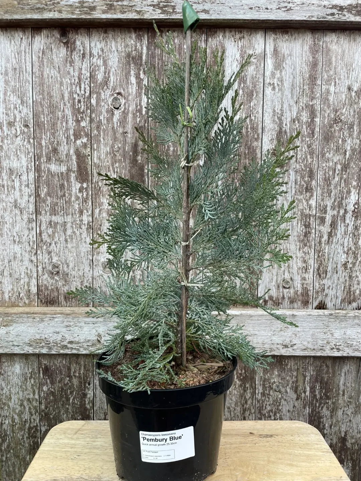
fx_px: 362
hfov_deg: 53.1
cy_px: 240
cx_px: 180
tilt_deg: -5.8
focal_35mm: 26
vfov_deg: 67.3
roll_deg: -1.6
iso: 50
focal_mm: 4.2
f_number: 1.6
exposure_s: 1/121
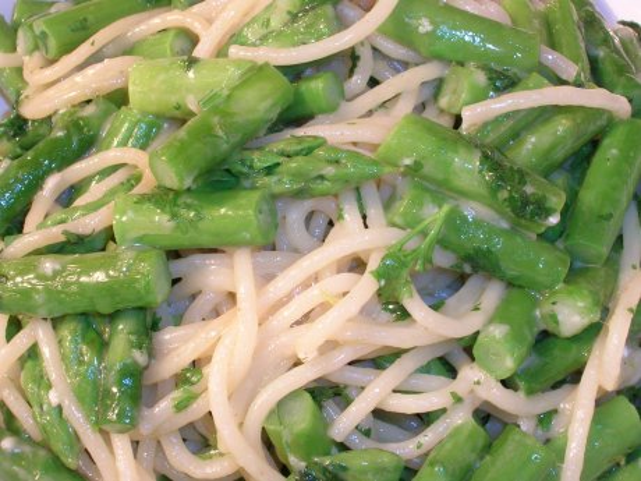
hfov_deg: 29.8
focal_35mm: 65
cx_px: 320
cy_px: 240
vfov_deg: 22.6
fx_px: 1204
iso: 200
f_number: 5.9
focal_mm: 9.9
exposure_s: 1
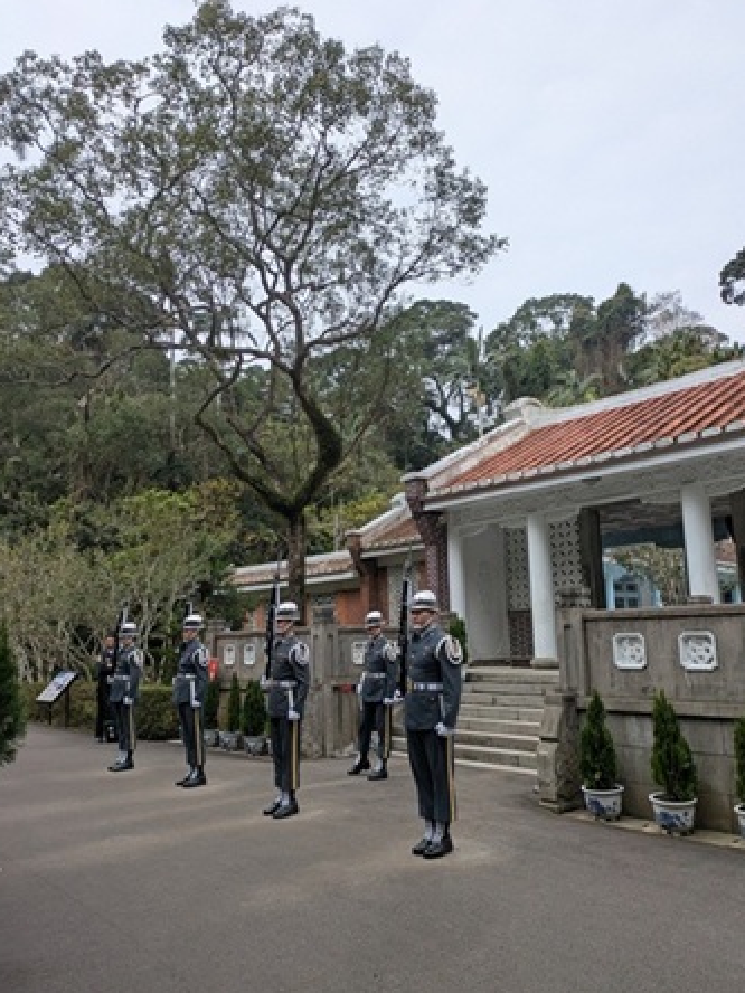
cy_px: 498
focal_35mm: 26
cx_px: 381
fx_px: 746
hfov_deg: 53.1
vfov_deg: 67.3
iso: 47
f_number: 1.89
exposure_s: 1/1580
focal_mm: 5.43
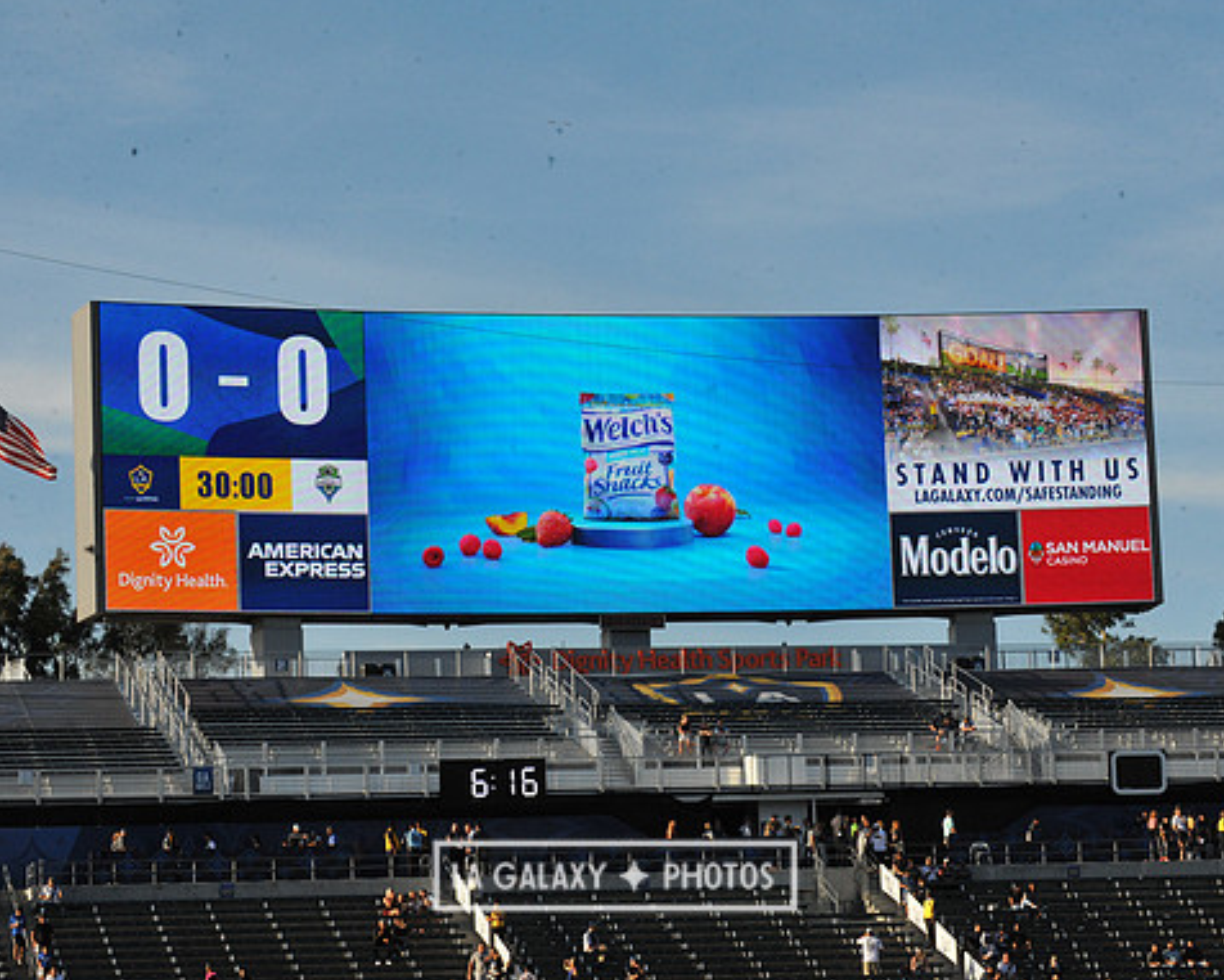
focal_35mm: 120
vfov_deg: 12.9
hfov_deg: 16.0
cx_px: 615
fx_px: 4348
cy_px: 489
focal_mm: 105
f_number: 16
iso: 1600
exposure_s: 1/1000
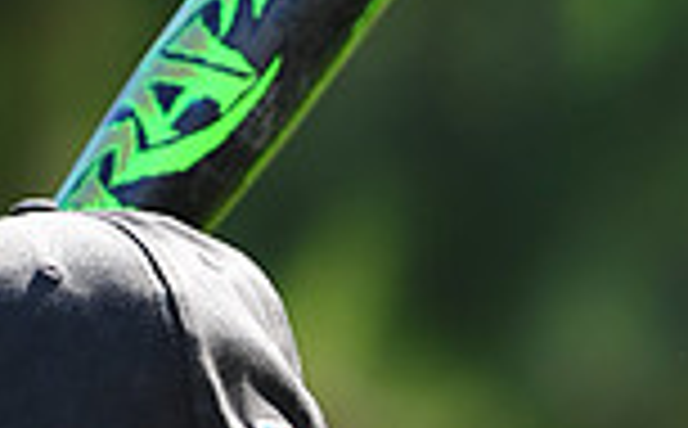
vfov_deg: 2.0
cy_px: 721
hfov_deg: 3.3
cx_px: -72
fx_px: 11959
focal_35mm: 639
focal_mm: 165
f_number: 4.5
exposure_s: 1/400
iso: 200
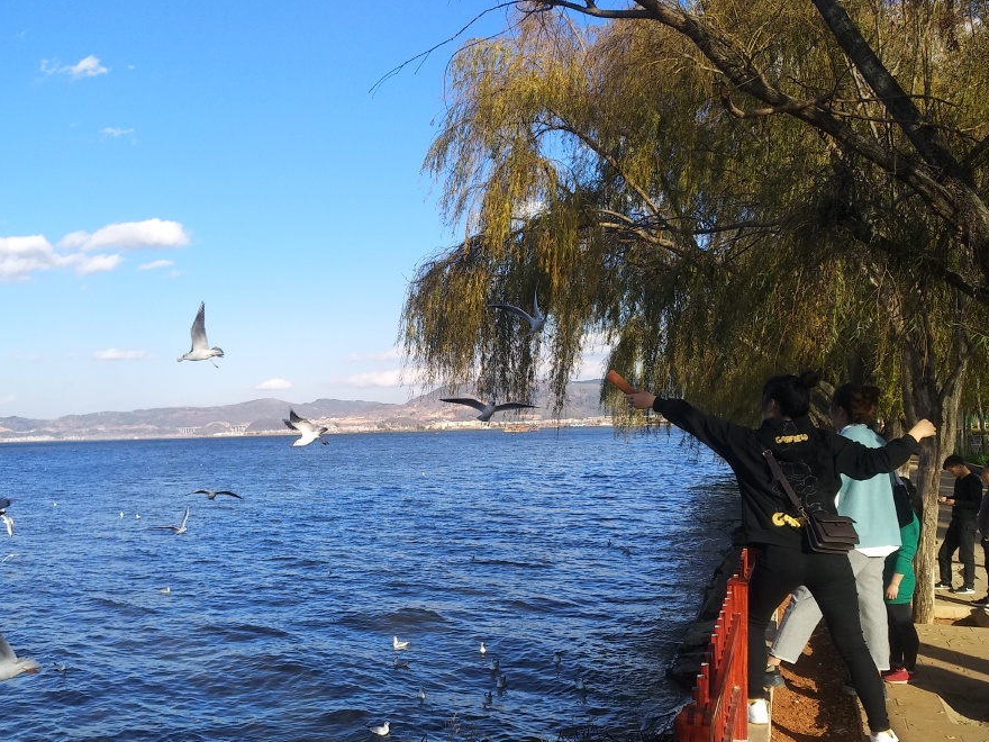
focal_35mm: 30
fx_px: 857
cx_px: 375
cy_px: 458
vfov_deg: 46.4
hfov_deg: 59.3
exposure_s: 1/654
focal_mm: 3.81
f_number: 2.2
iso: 100
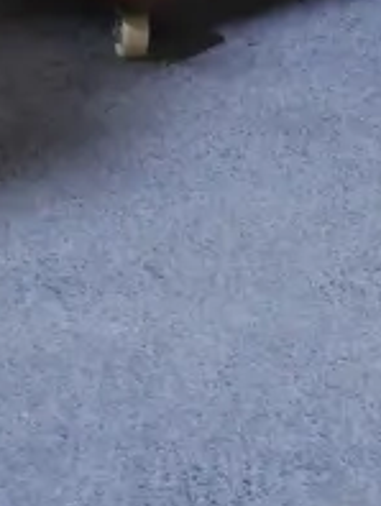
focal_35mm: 217
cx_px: 933
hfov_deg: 6.5
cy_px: 157
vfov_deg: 9.1
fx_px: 3178
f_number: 4.6
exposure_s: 1/60
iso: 640
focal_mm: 21
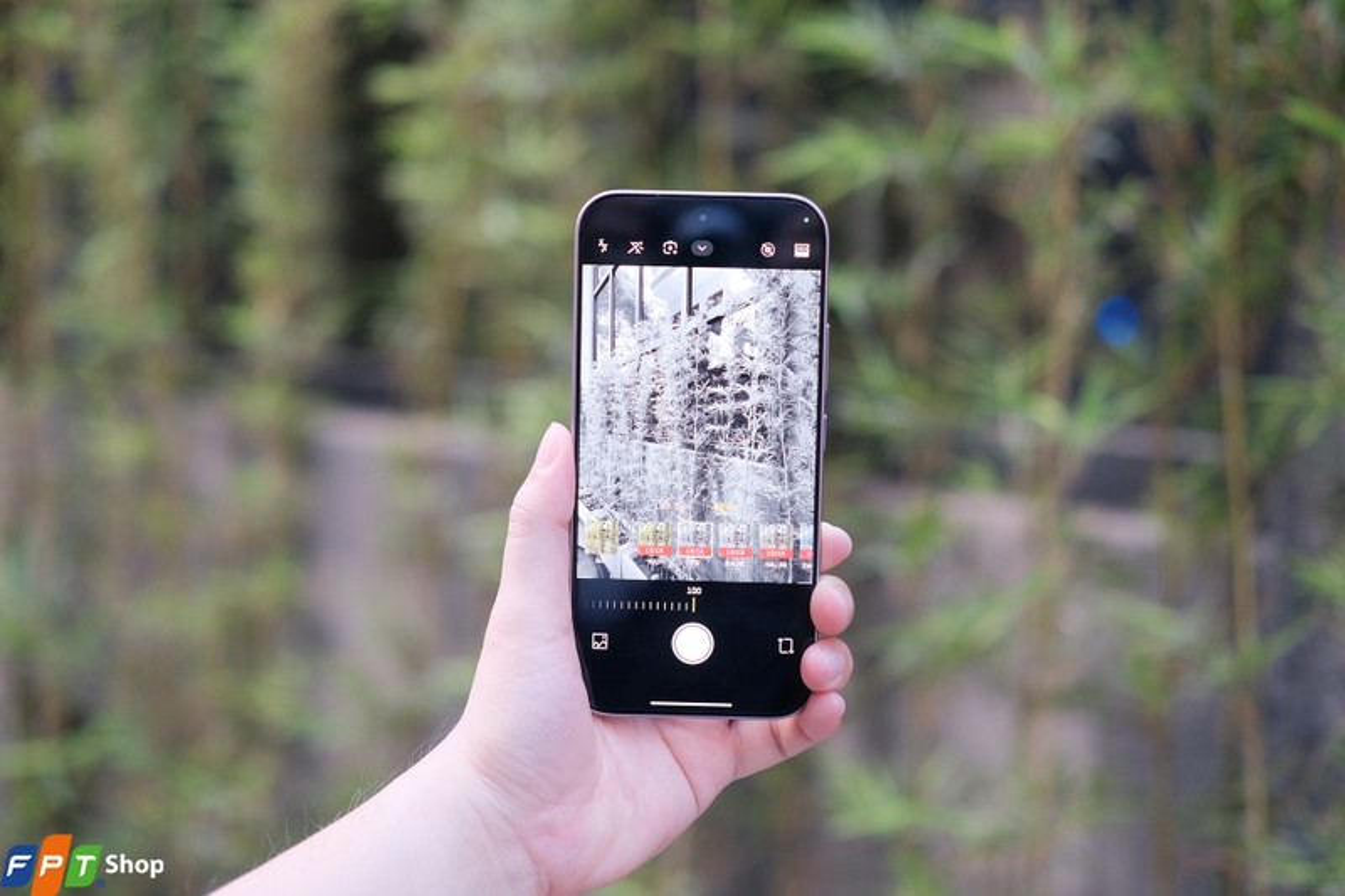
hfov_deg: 37.5
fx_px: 1980
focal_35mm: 53
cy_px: 448
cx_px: 672
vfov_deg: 25.5
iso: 800
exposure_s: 1/180
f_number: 2.2
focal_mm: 35
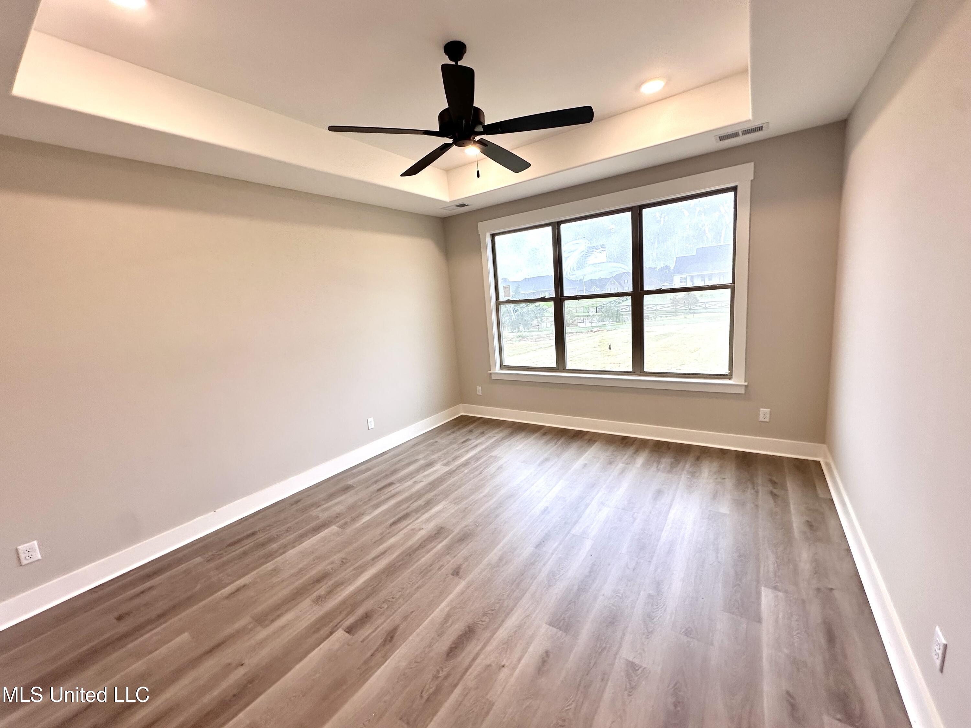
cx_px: 486
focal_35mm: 14
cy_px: 364
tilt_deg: -9.4
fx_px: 393
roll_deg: +4.6
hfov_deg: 102.1
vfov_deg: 85.7
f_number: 2.2
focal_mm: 2.22
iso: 50
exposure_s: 1/120
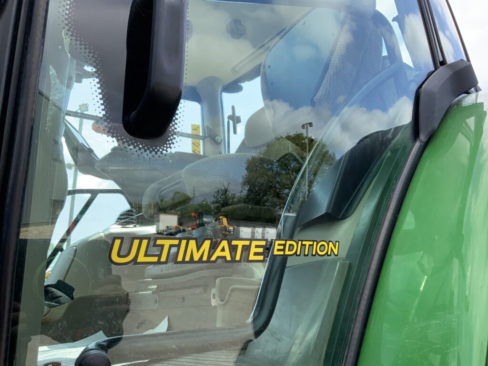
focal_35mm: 29
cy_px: 183
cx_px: 244
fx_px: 409
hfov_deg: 61.7
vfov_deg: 48.2
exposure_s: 1/599
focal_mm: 3
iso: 16
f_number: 1.8
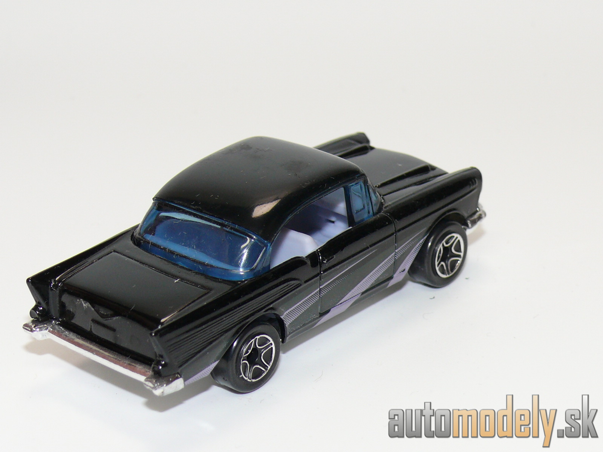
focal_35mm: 110
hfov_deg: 17.9
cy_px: 226
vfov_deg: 13.5
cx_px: 302
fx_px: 1916
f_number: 4
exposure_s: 1/30
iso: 100
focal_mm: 14
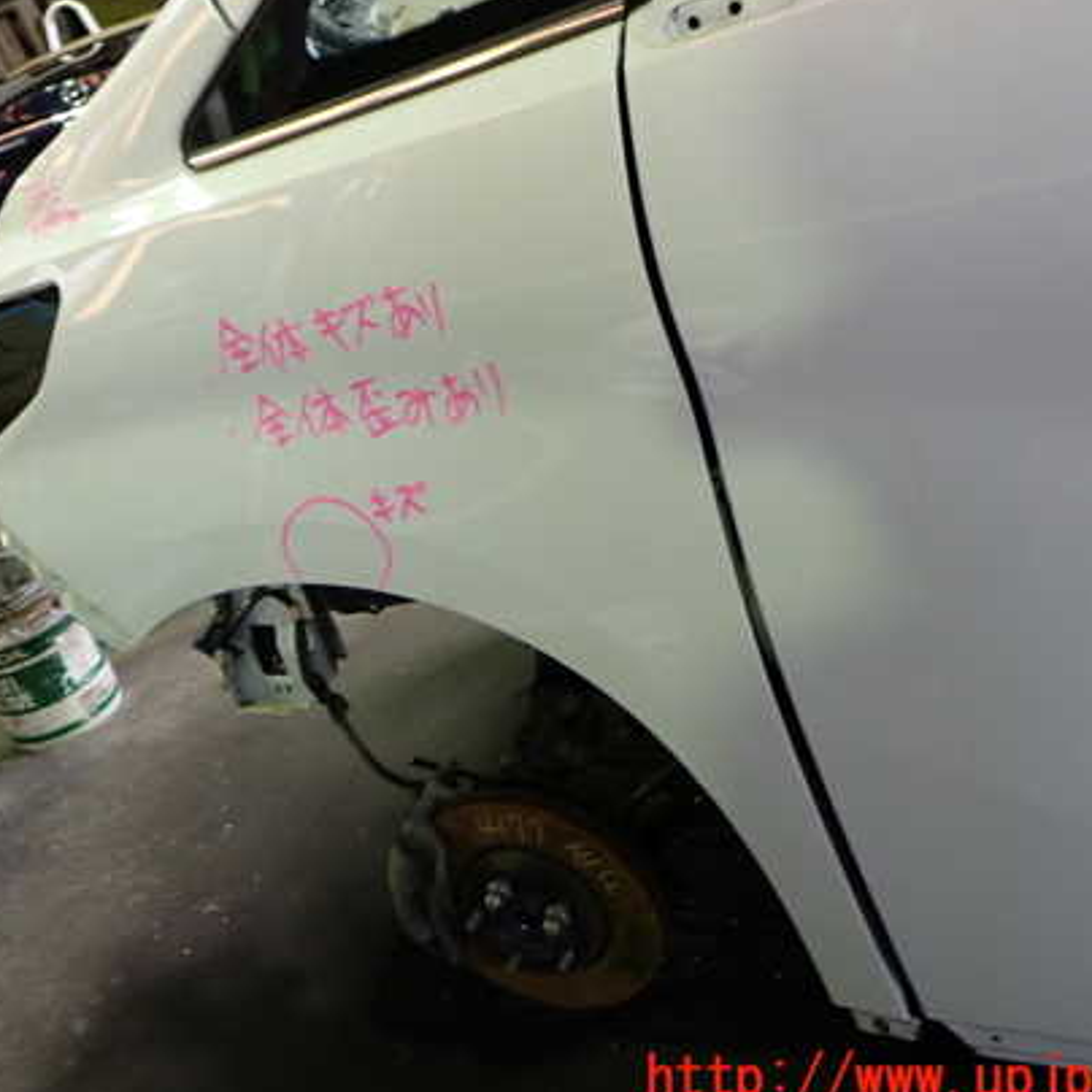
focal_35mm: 42
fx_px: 1499
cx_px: 446
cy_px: 505
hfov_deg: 39.9
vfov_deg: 40.0
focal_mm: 5.79
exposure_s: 1/30
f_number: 2.4
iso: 200
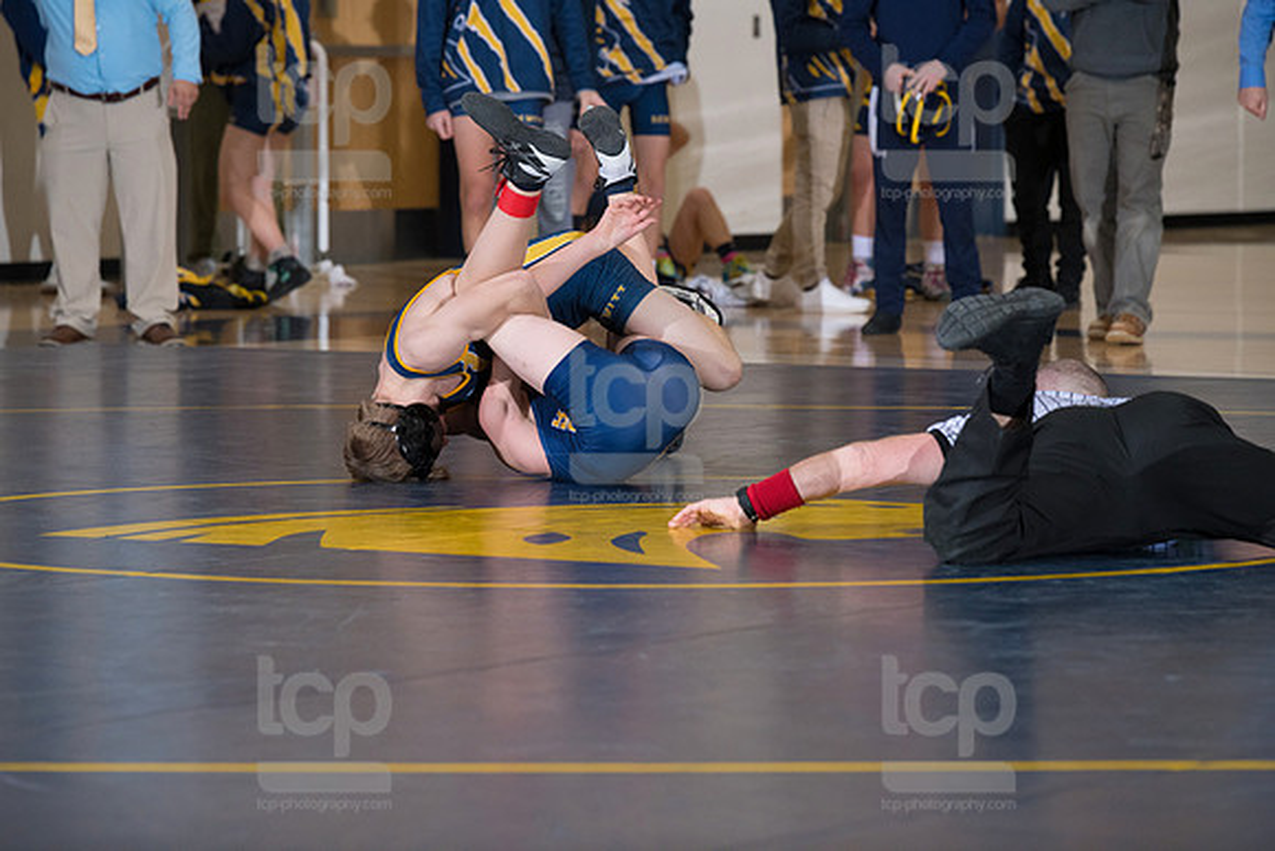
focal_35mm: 185
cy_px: 426
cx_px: 638
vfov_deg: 7.4
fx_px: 6553
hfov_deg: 11.1
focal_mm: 185
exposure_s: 1/250
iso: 1250
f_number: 5.6
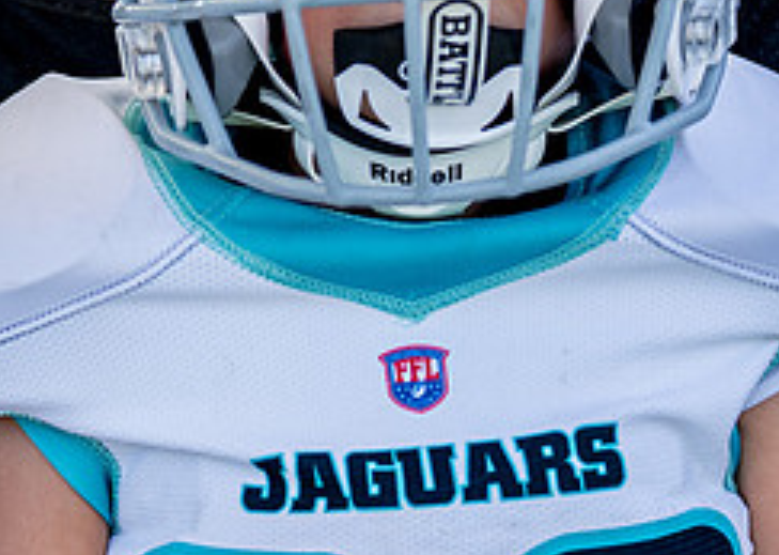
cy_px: -108
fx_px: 5901
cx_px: 395
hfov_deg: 7.6
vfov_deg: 5.4
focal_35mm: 267
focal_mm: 70
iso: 160
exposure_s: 1/1000
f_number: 2.8
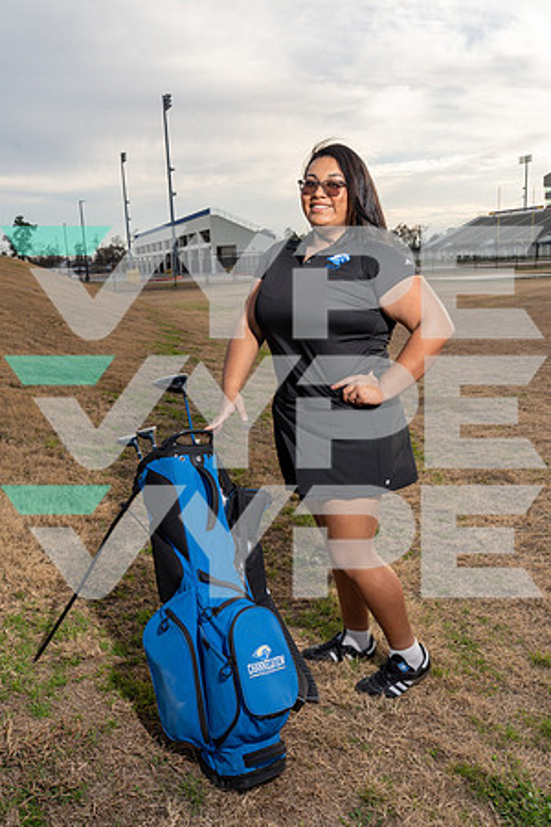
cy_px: 414
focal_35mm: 30
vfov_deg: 61.9
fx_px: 689
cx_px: 276
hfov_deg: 43.6
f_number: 8
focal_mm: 30
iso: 160
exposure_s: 1/250
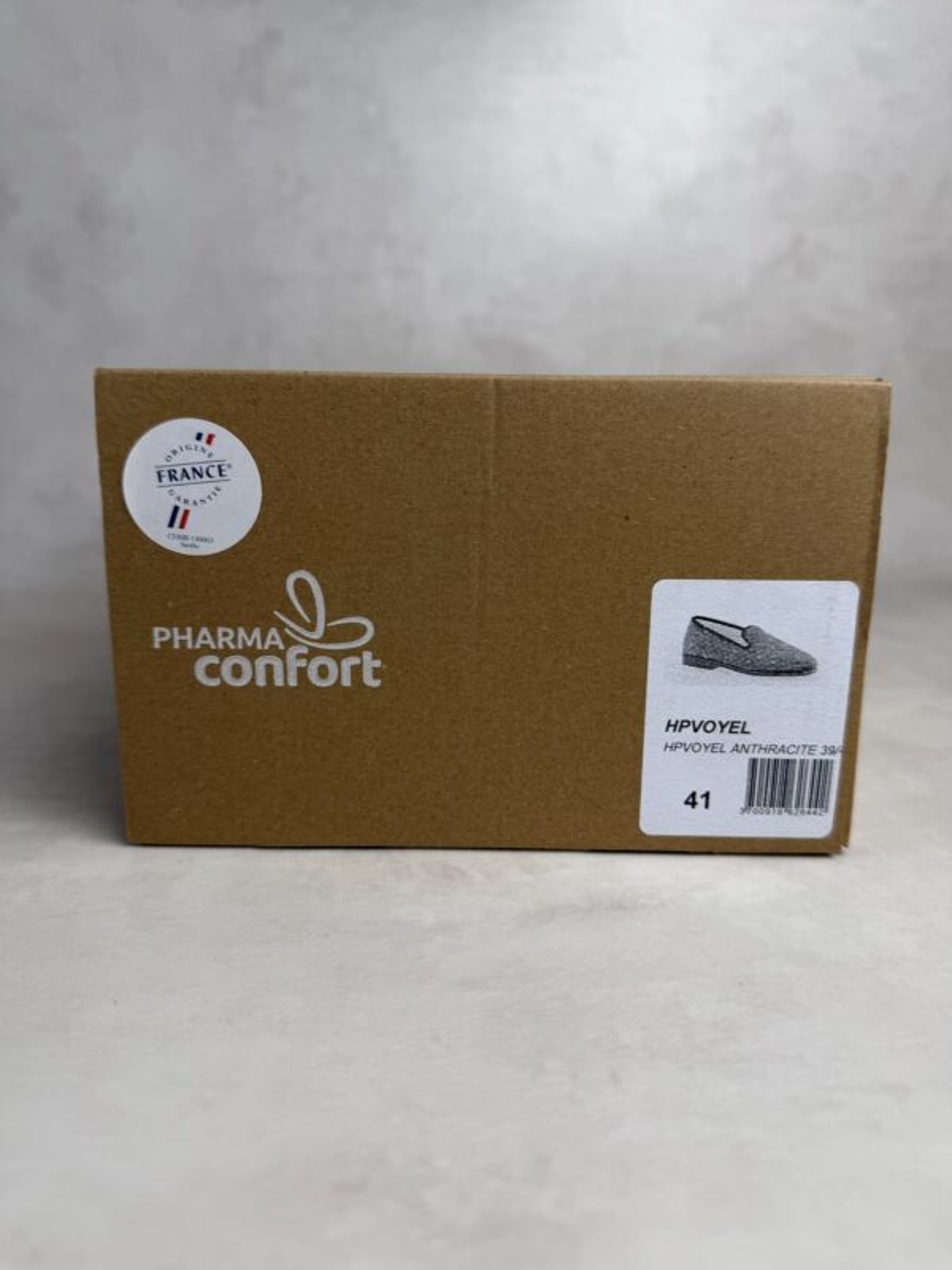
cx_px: 476
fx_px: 880
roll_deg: -1.3
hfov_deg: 56.8
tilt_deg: -13.6
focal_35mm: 24
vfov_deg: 71.6
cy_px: 635
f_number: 1.78
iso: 64
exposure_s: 1/200
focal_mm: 6.76
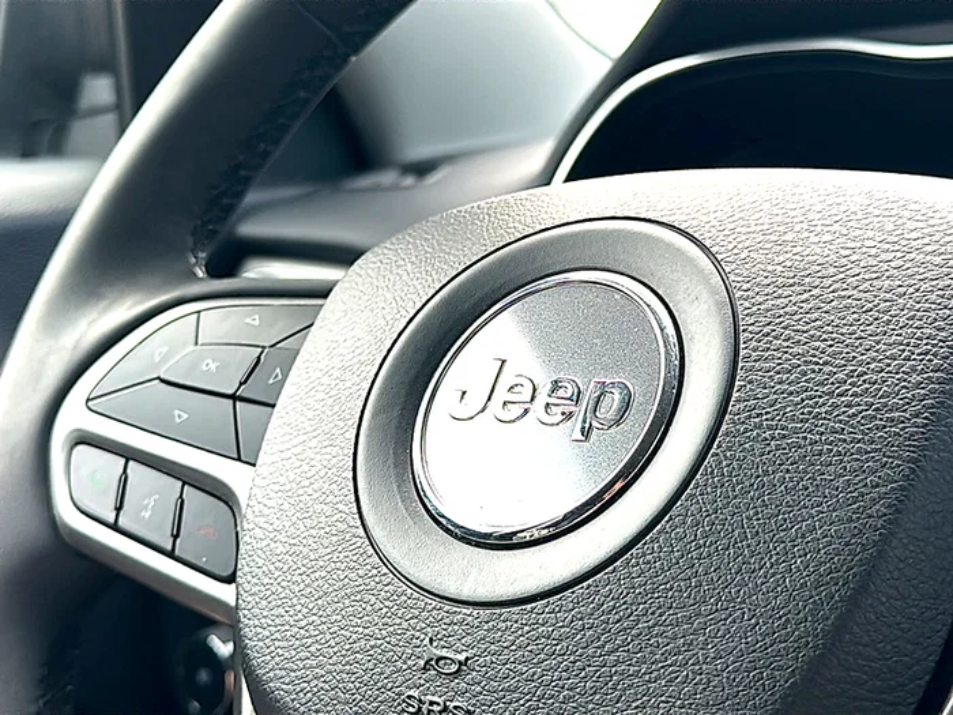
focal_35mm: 45
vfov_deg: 32.2
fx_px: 1239
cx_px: 476
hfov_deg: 42.1
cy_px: 358
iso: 80
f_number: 1.78
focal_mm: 6.86
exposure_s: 1/556
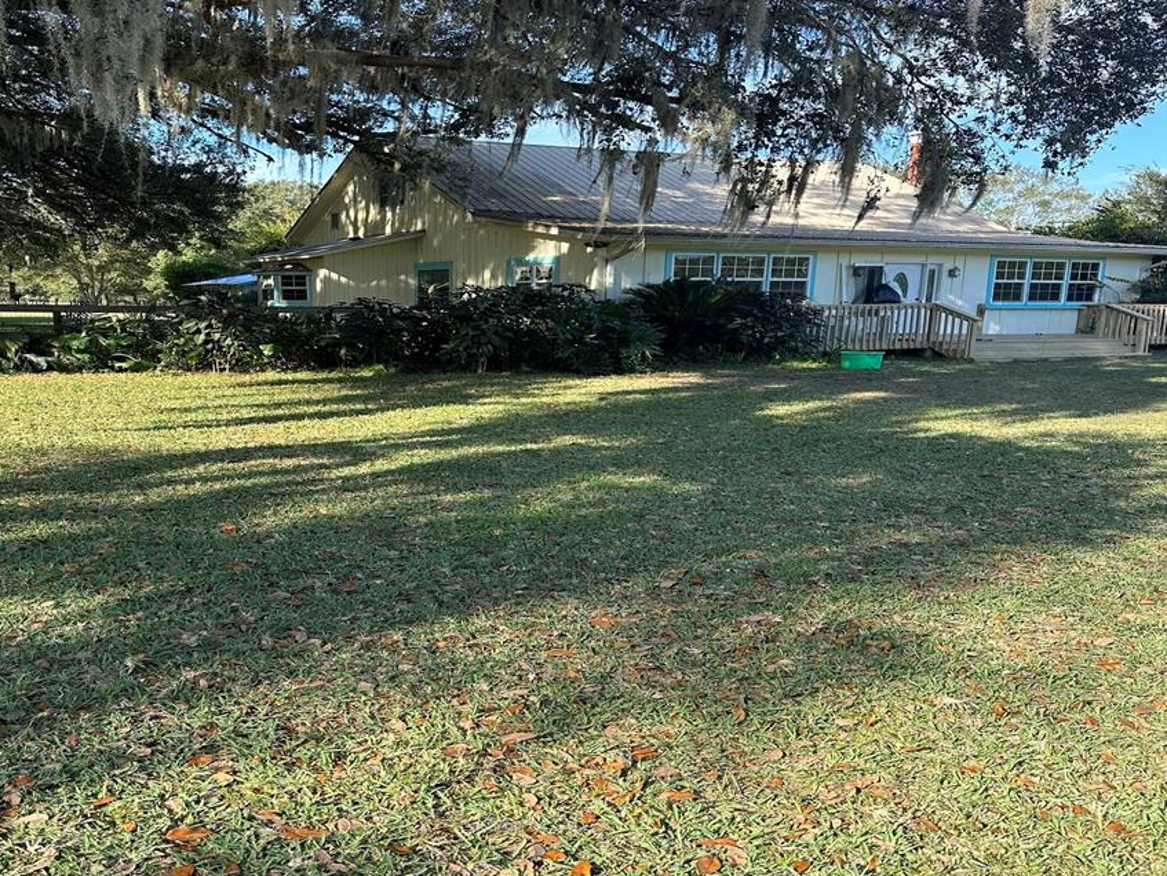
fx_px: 978
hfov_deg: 61.1
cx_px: 467
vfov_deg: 48.2
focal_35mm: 29
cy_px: 416
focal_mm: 6.86
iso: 80
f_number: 1.78
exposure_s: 1/1095
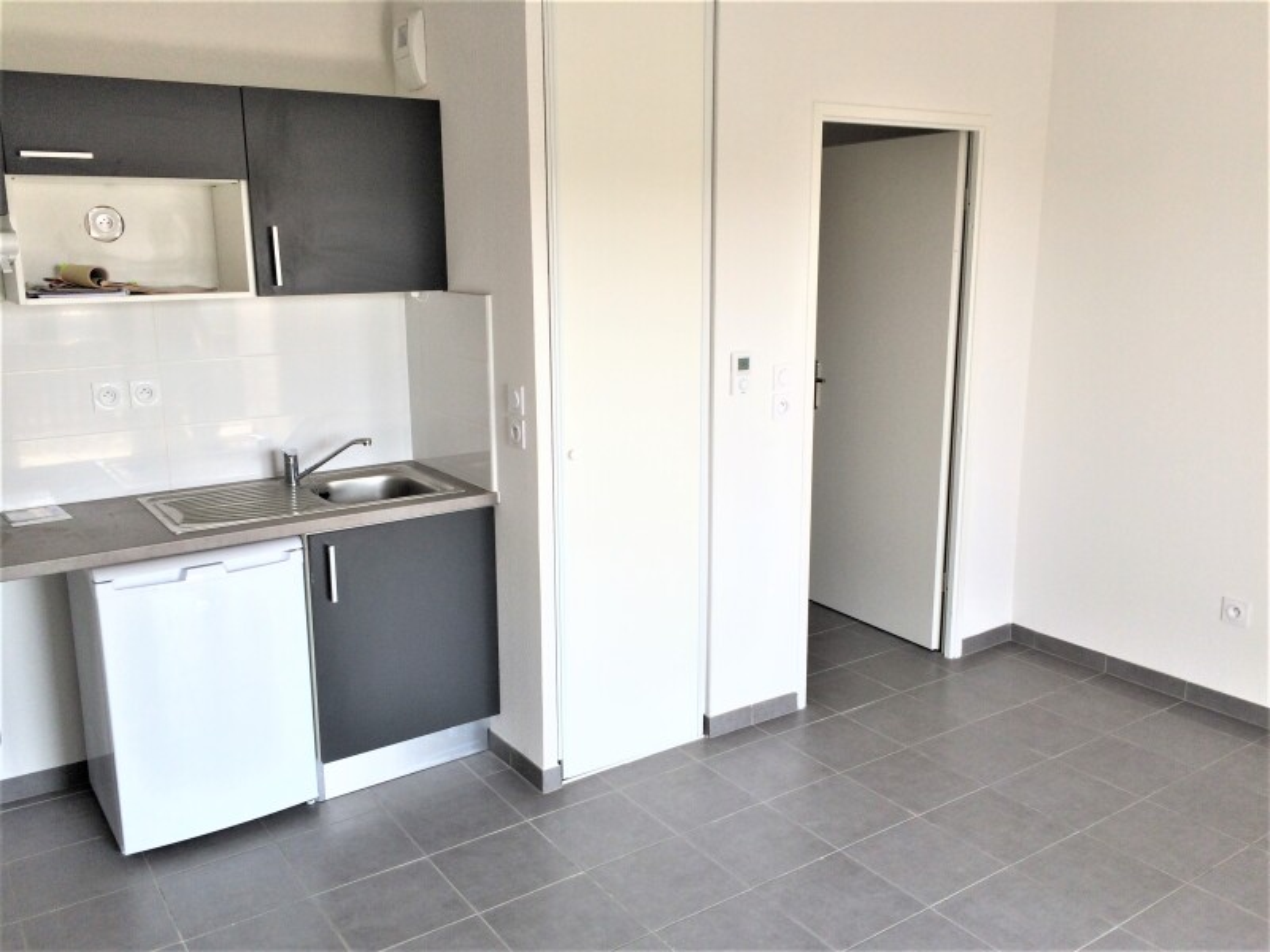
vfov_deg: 48.2
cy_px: 476
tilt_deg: -13.1
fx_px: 1064
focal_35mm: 29
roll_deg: +0.4
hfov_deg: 61.7
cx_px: 635
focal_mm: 4.15
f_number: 2.2
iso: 32
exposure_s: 1/168
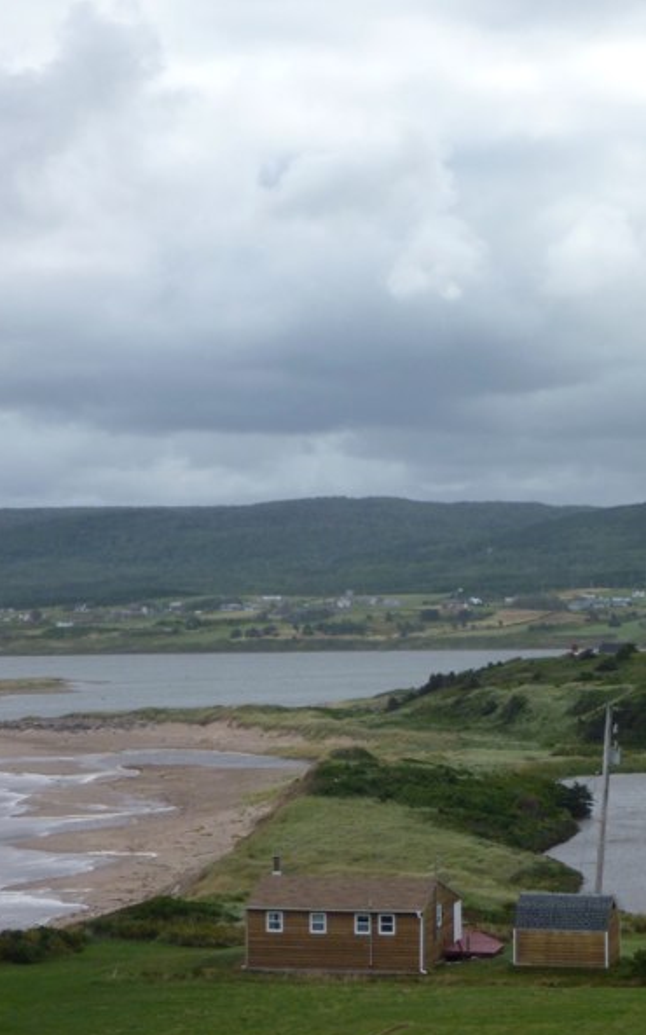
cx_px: 381
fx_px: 2341
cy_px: 520
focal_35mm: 83
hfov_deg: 15.7
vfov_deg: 24.9
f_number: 5
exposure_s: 1/250
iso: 80
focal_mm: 10.4
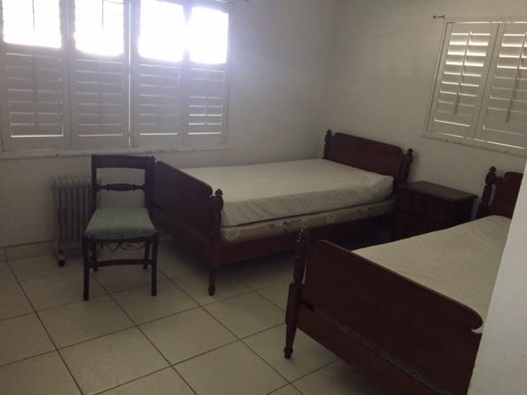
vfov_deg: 48.2
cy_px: 198
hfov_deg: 61.7
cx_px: 264
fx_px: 442
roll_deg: -4.9
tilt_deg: -14.9
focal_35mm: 29
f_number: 2.2
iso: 250
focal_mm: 4.15
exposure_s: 1/30
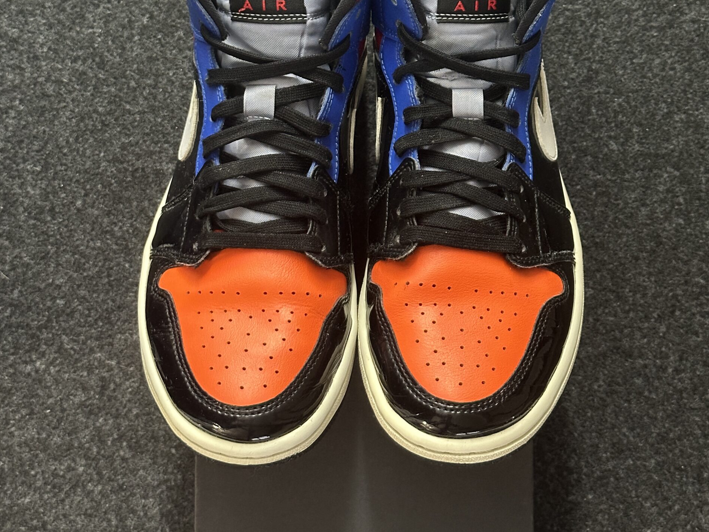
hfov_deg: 29.8
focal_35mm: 65
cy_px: 144
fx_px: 1331
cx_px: 351
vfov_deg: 22.4
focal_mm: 6.86
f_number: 1.78
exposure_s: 1/27
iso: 500
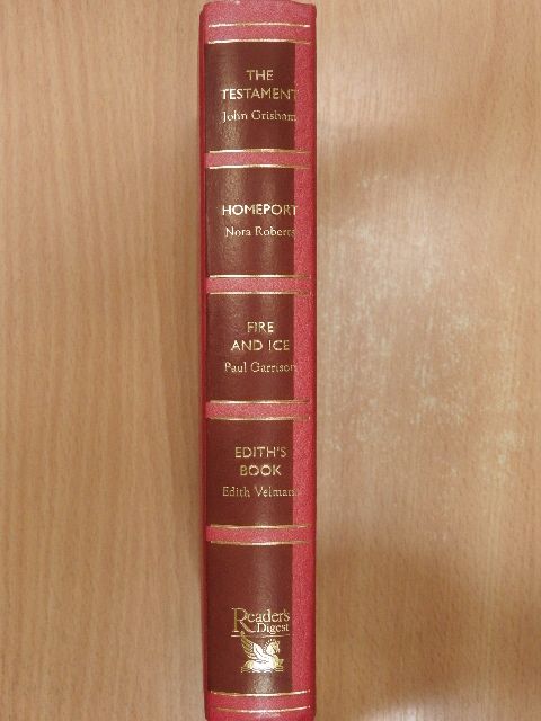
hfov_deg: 29.1
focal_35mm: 50
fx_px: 1042
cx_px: 270
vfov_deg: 38.2
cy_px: 360
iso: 450
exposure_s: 1/60
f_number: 4
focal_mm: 9
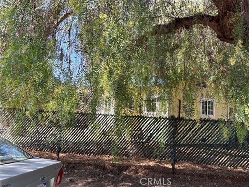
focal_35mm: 26
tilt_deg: +5.7
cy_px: 94
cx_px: 124
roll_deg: -3.1
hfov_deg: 67.3
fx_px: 187
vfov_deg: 53.1
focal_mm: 5.96
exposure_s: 1/262
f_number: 1.6
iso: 40
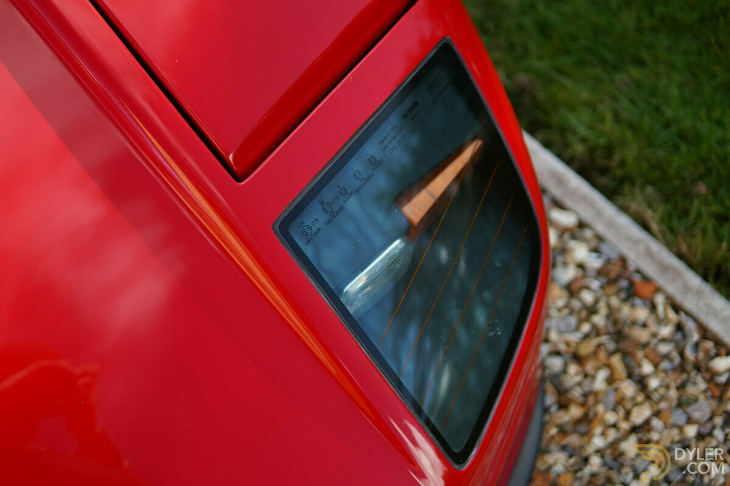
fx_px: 912
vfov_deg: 29.8
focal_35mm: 45
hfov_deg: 43.6
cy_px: 243
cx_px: 365
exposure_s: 1/640
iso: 100
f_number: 1.4
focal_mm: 30
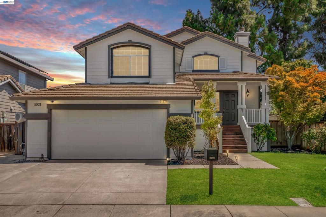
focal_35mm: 34
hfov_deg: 55.8
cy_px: 108
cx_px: 163
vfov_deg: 38.9
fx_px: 308
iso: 400
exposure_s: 1/400
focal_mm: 34
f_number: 9
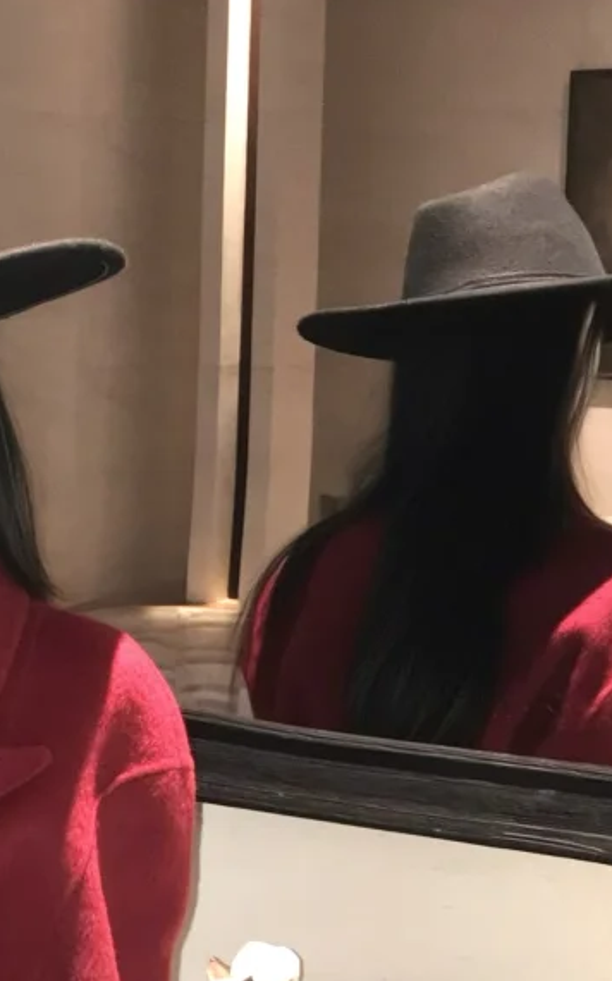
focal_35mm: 75
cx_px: -127
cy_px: 707
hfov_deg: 16.6
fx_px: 2002
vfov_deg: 27.2
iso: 80
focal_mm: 3.99
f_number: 1.8
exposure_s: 1/20
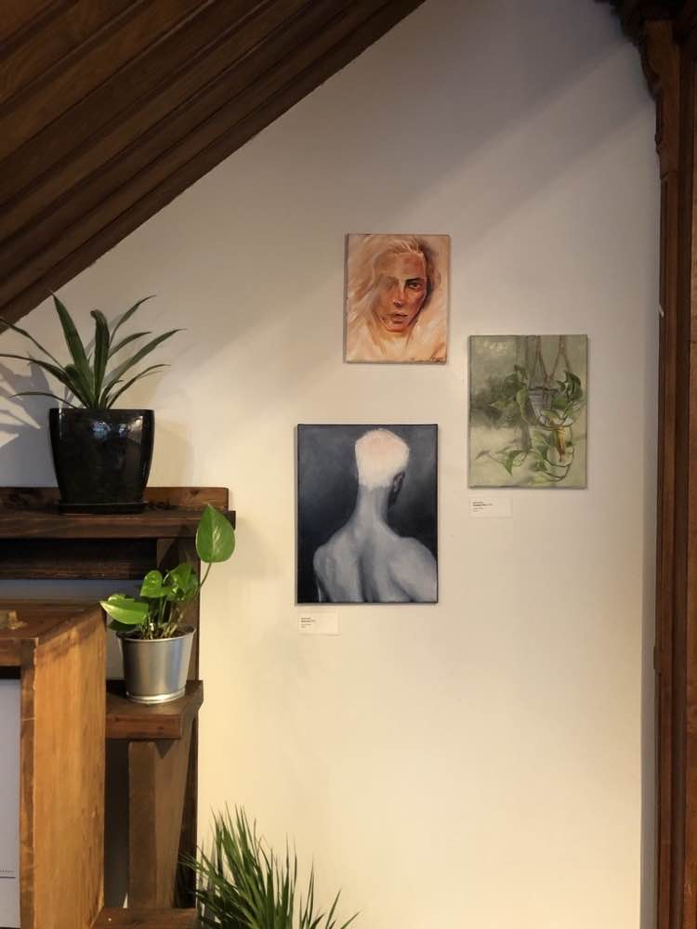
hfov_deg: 49.7
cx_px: 348
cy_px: 464
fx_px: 752
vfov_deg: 63.4
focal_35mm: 28
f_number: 1.8
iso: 100
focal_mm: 3.99
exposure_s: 1/13
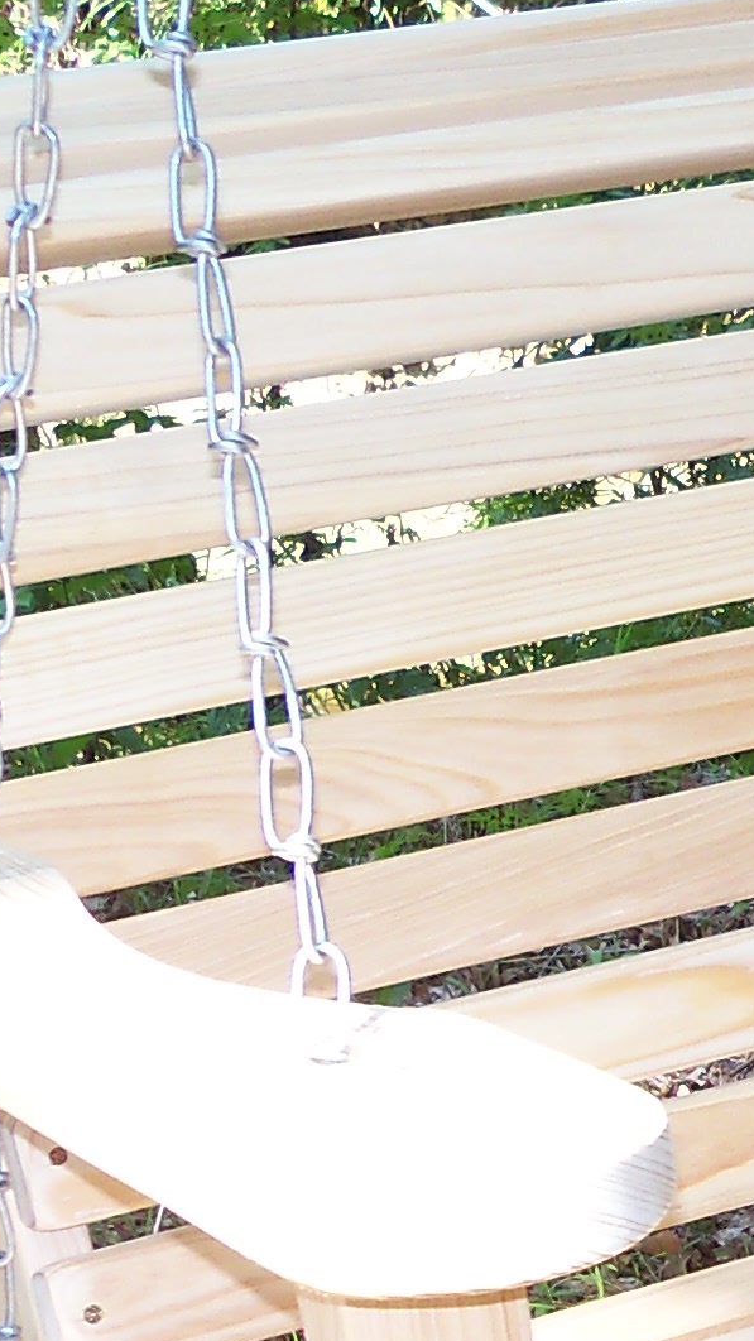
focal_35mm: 131
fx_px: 4658
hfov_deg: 8.6
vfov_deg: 16.2
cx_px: 1638
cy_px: 1177
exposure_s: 1/125
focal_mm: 6.2
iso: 100
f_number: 3.5
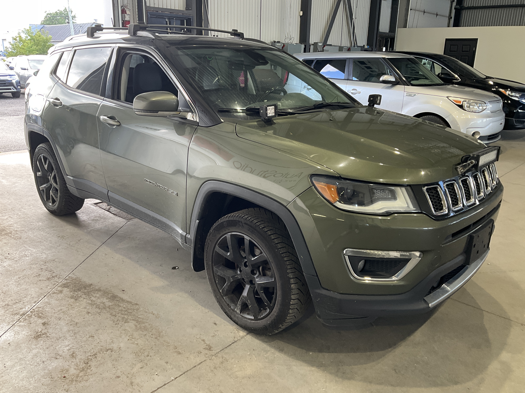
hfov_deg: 61.7
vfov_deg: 48.2
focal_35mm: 29
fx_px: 440
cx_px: 262
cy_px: 196
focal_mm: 3
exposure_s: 1/89
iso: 64
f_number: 1.8
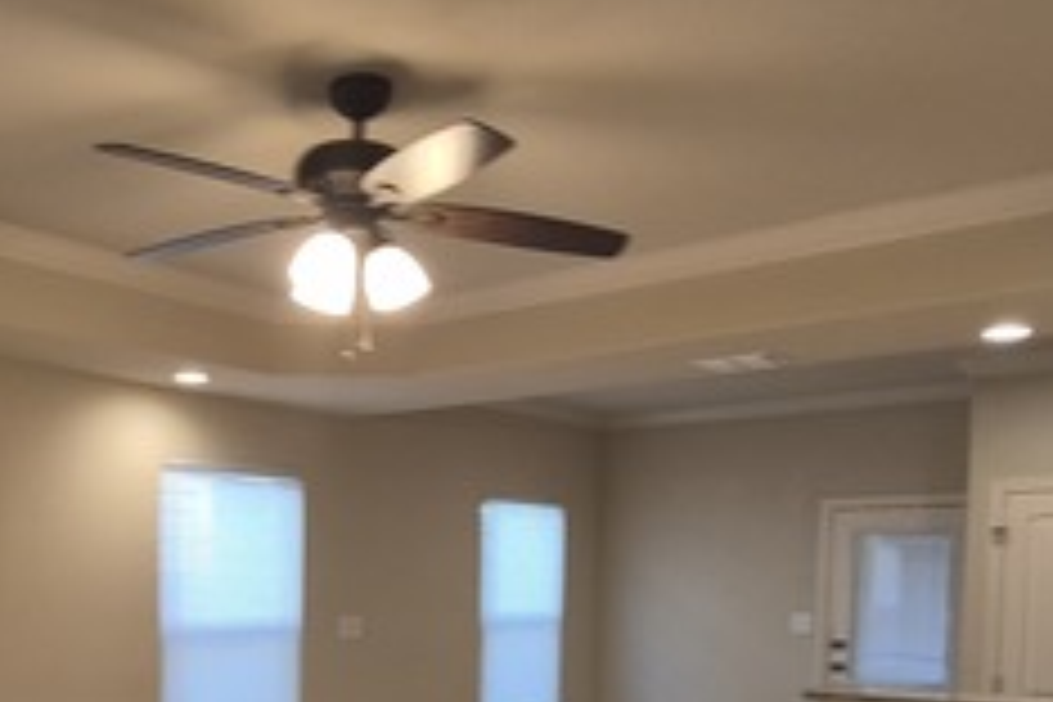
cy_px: 612
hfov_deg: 51.0
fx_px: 1082
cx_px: 356
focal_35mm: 37
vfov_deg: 34.2
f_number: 2.2
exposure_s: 1/60
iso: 125
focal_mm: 1.74
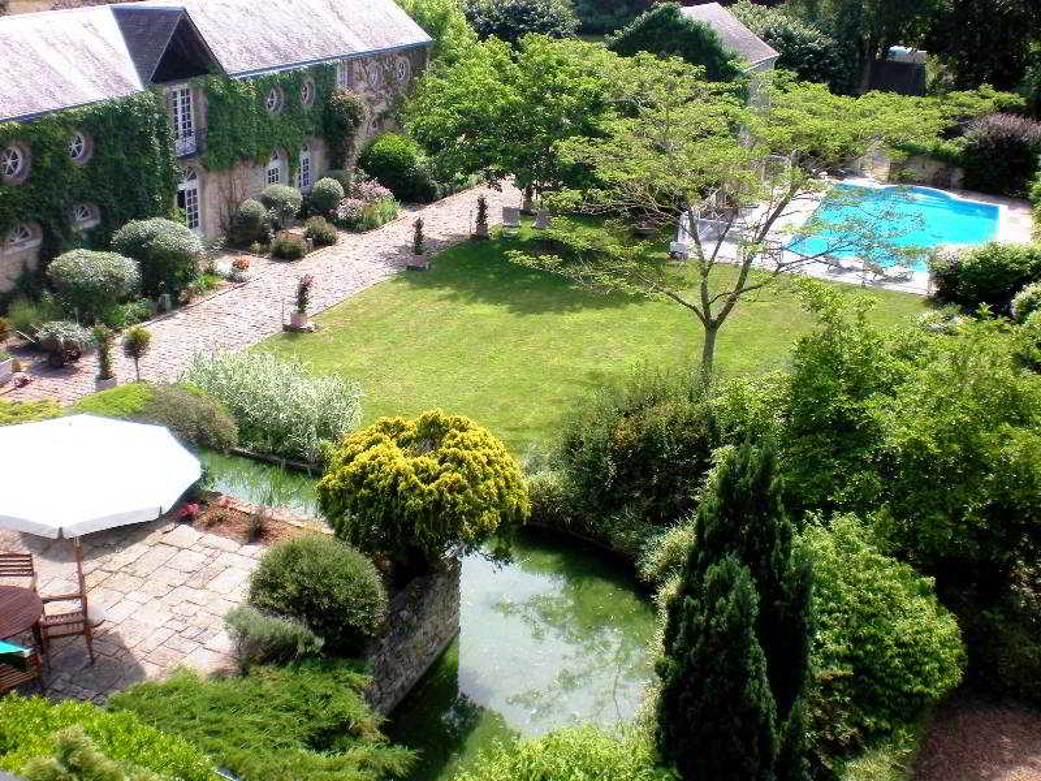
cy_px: 390
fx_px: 1143
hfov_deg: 49.0
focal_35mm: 38
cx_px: 520
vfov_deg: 37.7
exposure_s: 1/187
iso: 64
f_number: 4.6
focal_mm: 6.3
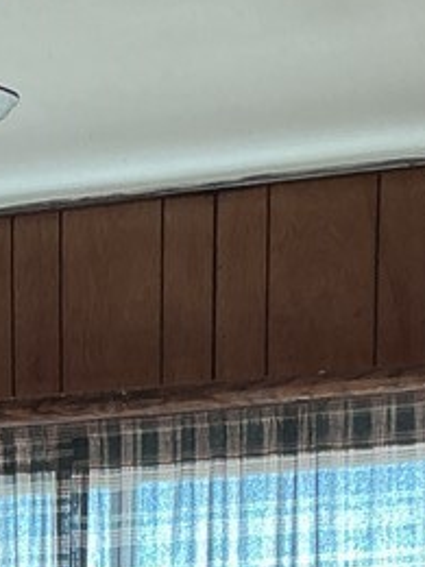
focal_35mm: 114
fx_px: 1866
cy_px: 1053
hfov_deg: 12.8
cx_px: -31
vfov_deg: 14.8
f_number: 1.8
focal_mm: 3
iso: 64
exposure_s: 1/60
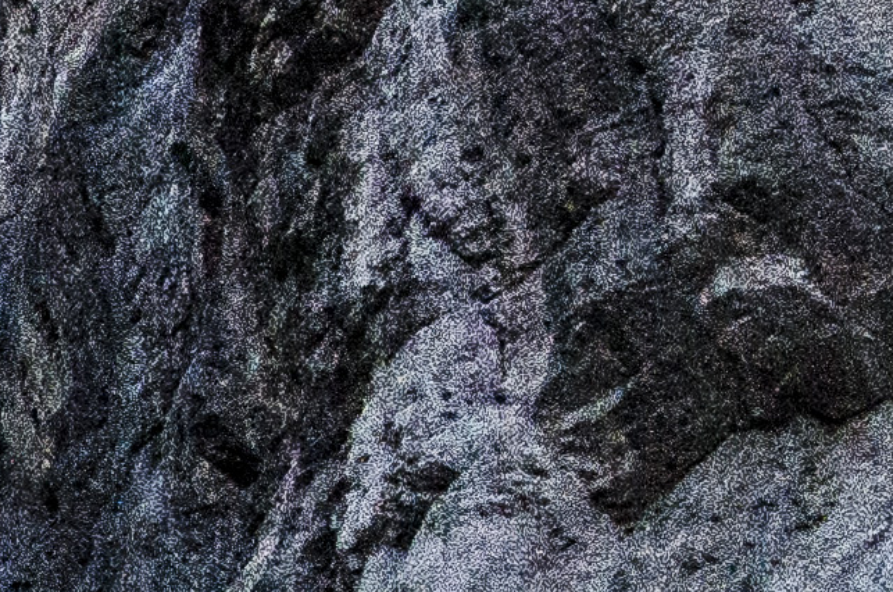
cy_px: 1197
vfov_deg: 6.4
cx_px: -1387
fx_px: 5125
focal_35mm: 207
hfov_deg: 8.8
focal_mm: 18
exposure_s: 1/800
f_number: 7.1
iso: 1600
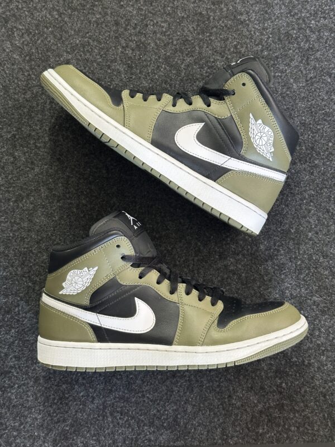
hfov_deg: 30.3
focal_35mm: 48
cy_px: 224
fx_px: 619
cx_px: 168
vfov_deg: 39.6
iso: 250
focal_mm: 6.86
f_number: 1.78
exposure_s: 1/50
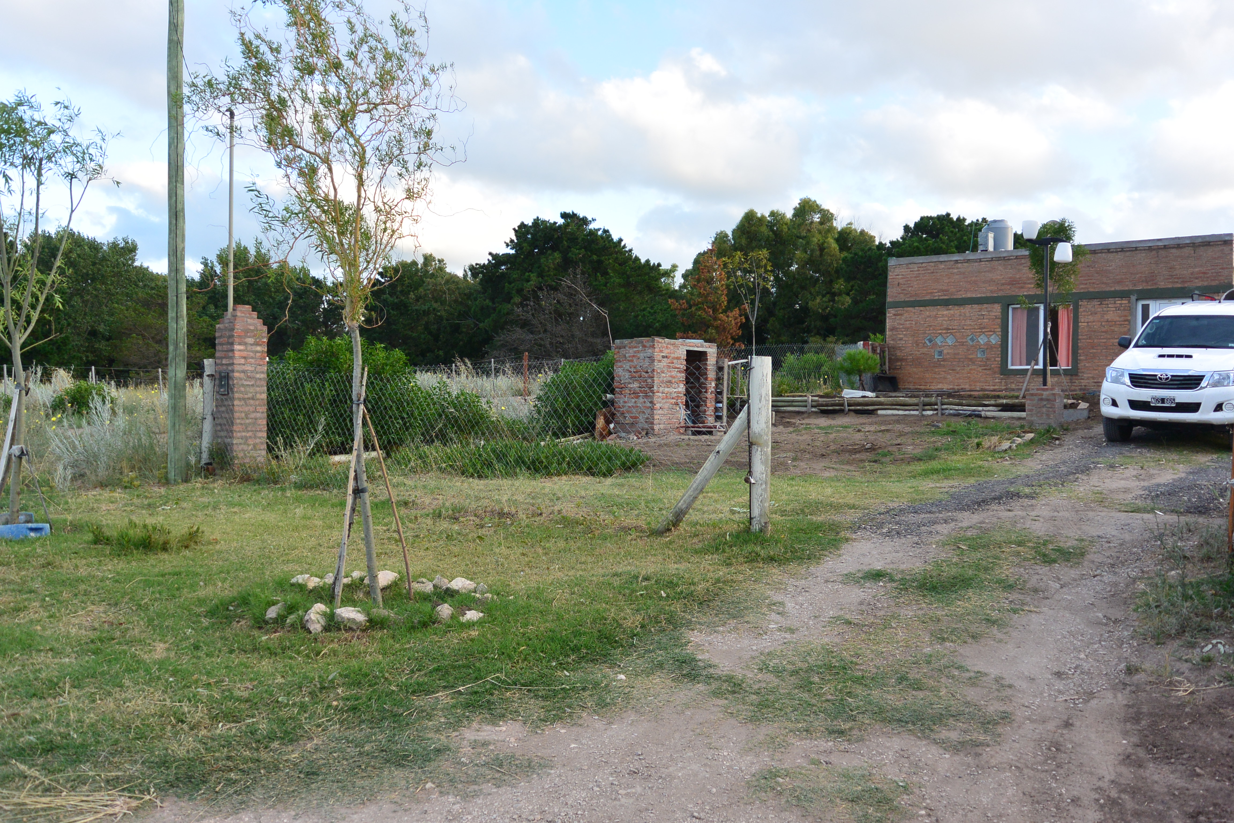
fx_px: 1028
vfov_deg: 43.6
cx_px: 617
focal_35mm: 30
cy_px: 412
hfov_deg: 61.9
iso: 160
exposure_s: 1/200
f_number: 4
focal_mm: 11.4
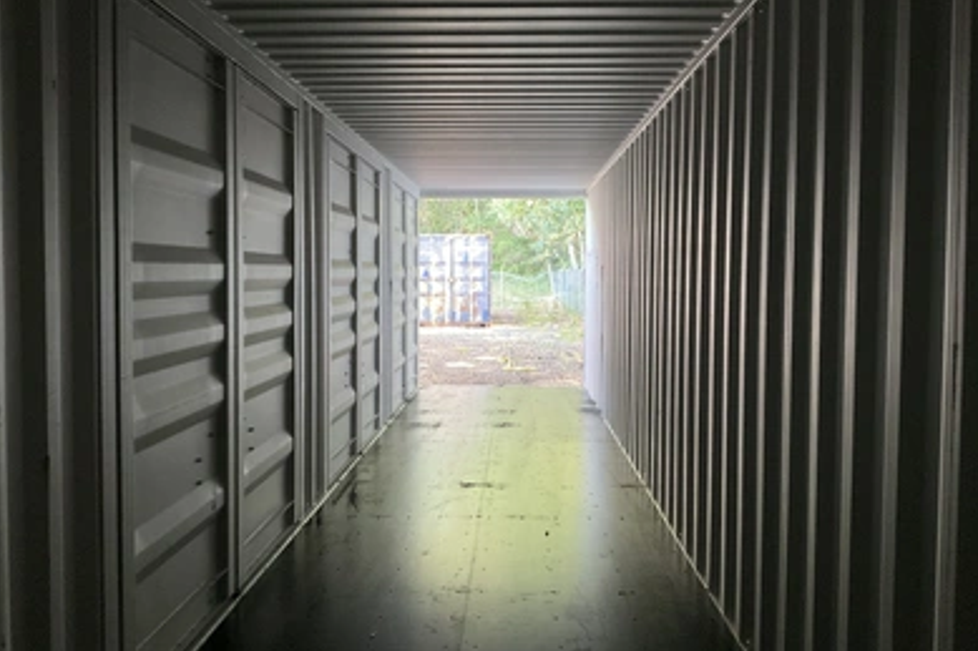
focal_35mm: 31
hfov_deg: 60.3
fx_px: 842
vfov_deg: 42.3
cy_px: 307
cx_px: 498
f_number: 1.8
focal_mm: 3
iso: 320
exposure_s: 1/41
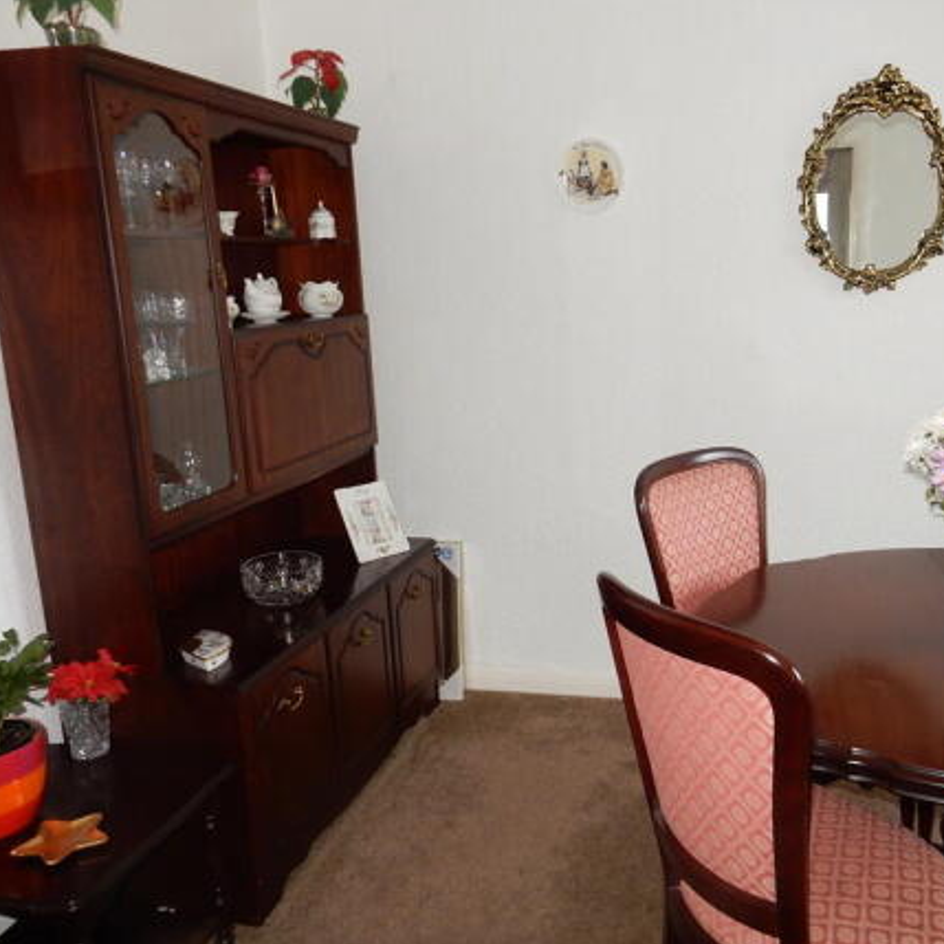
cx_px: 597
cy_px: 474
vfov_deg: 54.0
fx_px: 926
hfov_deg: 53.4
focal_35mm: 30
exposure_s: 1/30
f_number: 3.7
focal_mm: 4.5
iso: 220
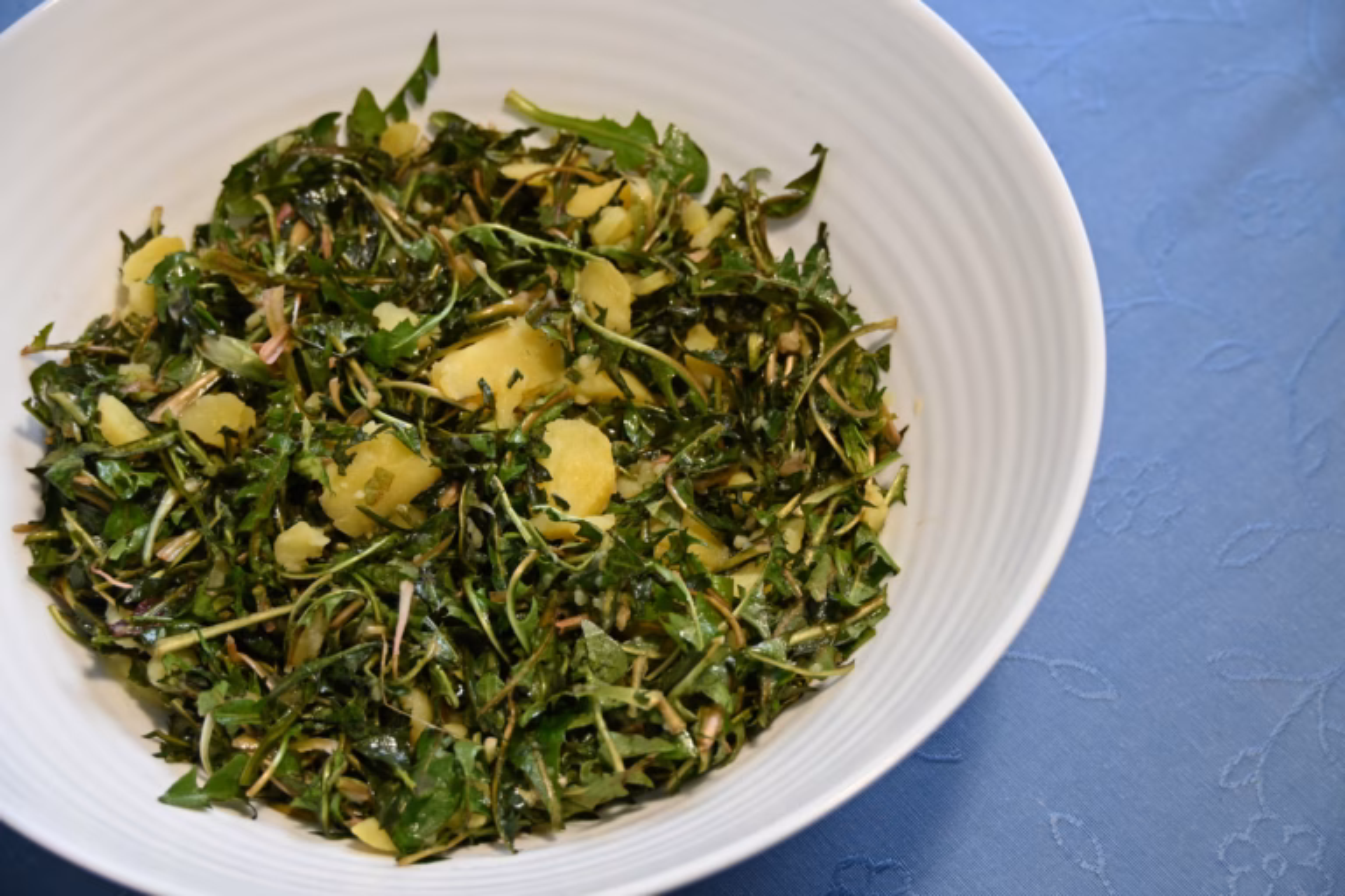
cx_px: 672
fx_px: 1961
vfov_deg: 25.8
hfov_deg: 37.9
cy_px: 448
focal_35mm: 52
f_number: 4.2
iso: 450
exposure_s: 1/125
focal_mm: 35
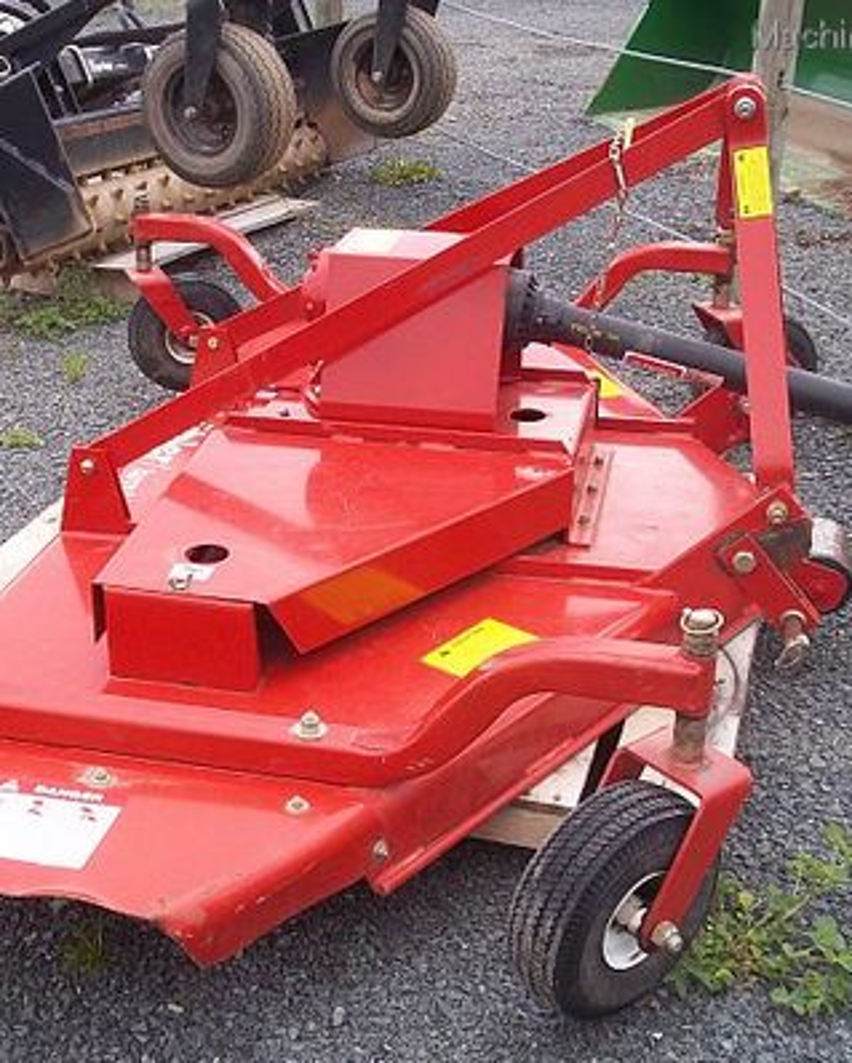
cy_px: 542
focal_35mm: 48
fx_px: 1511
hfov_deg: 31.4
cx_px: 342
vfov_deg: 38.8
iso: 80
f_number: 3.1
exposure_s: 1/250
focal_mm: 6.5
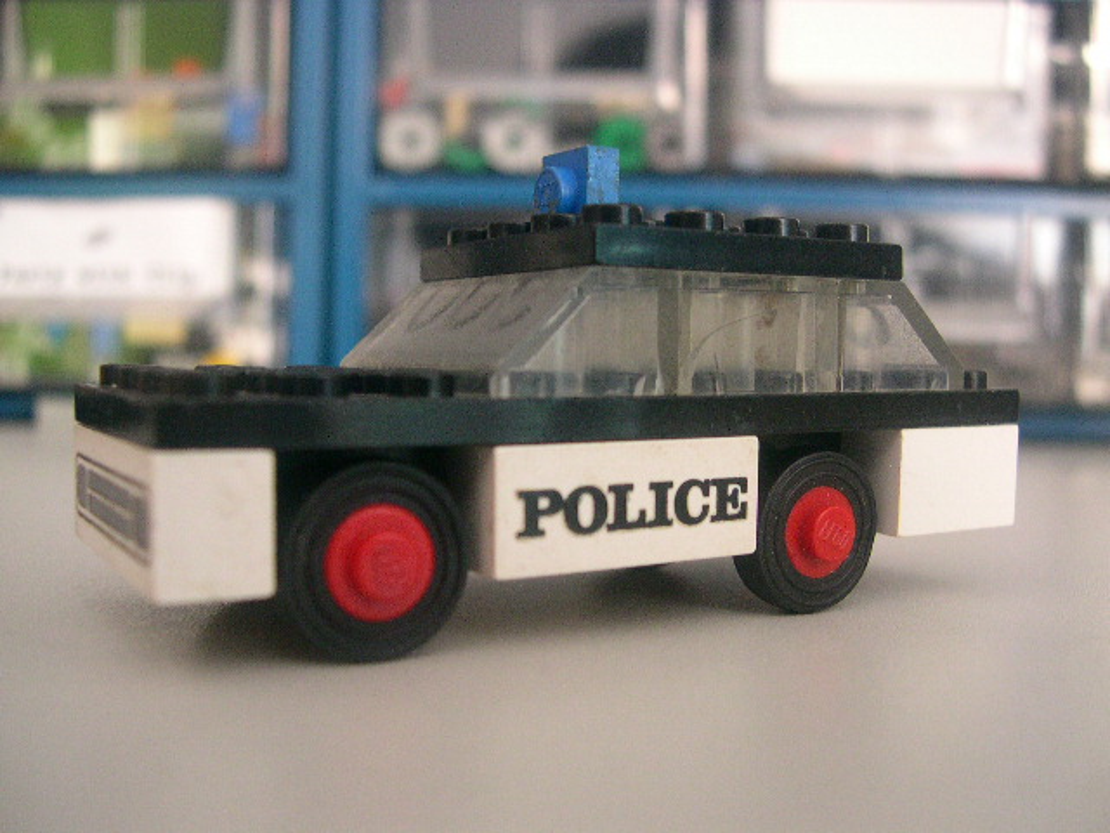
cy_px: 416
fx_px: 1219
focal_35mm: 38
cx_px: 555
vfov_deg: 37.7
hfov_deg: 49.0
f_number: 2.8
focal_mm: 8
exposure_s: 1/1.3
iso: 400
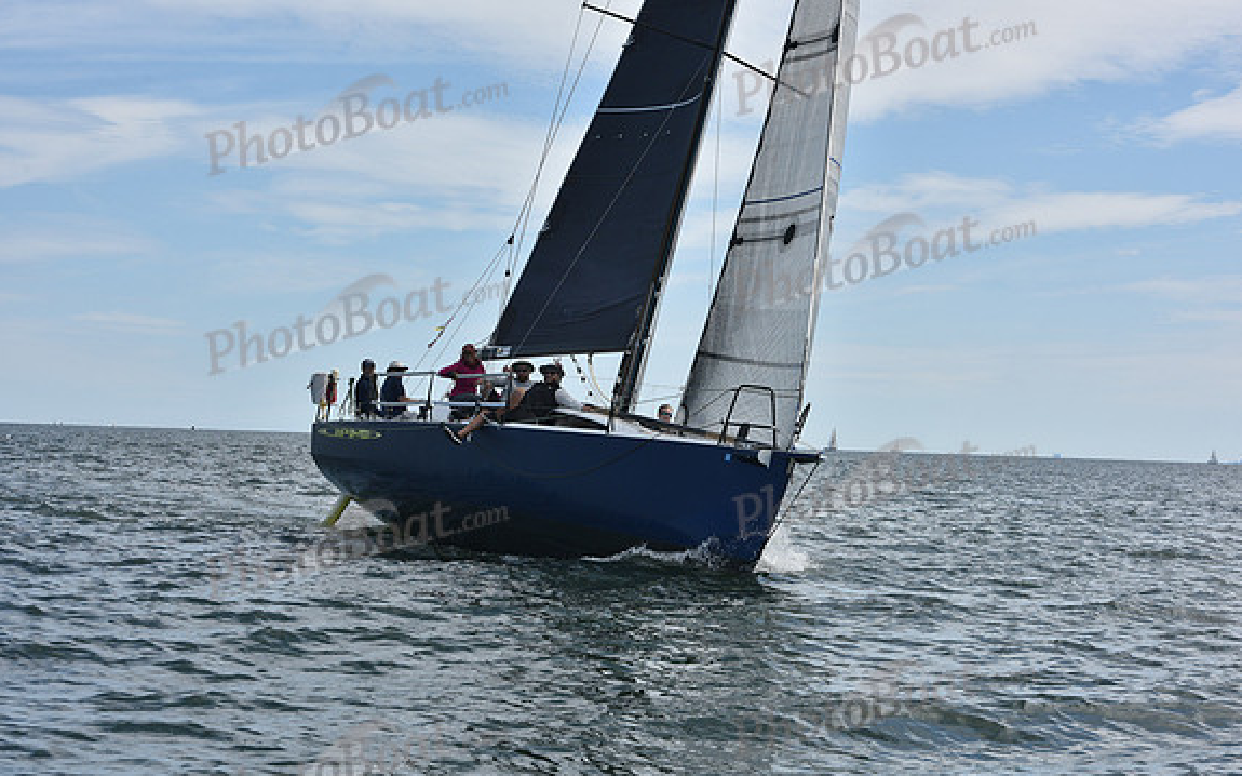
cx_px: 622
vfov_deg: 18.1
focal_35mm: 72
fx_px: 2436
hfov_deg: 28.6
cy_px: 401
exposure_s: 1/1000
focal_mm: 70
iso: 320
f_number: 9
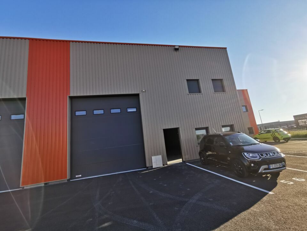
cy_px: 116
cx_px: 154
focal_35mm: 16
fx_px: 142
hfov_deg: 94.5
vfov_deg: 78.1
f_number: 2.2
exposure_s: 1/873
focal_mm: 2.35
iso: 50
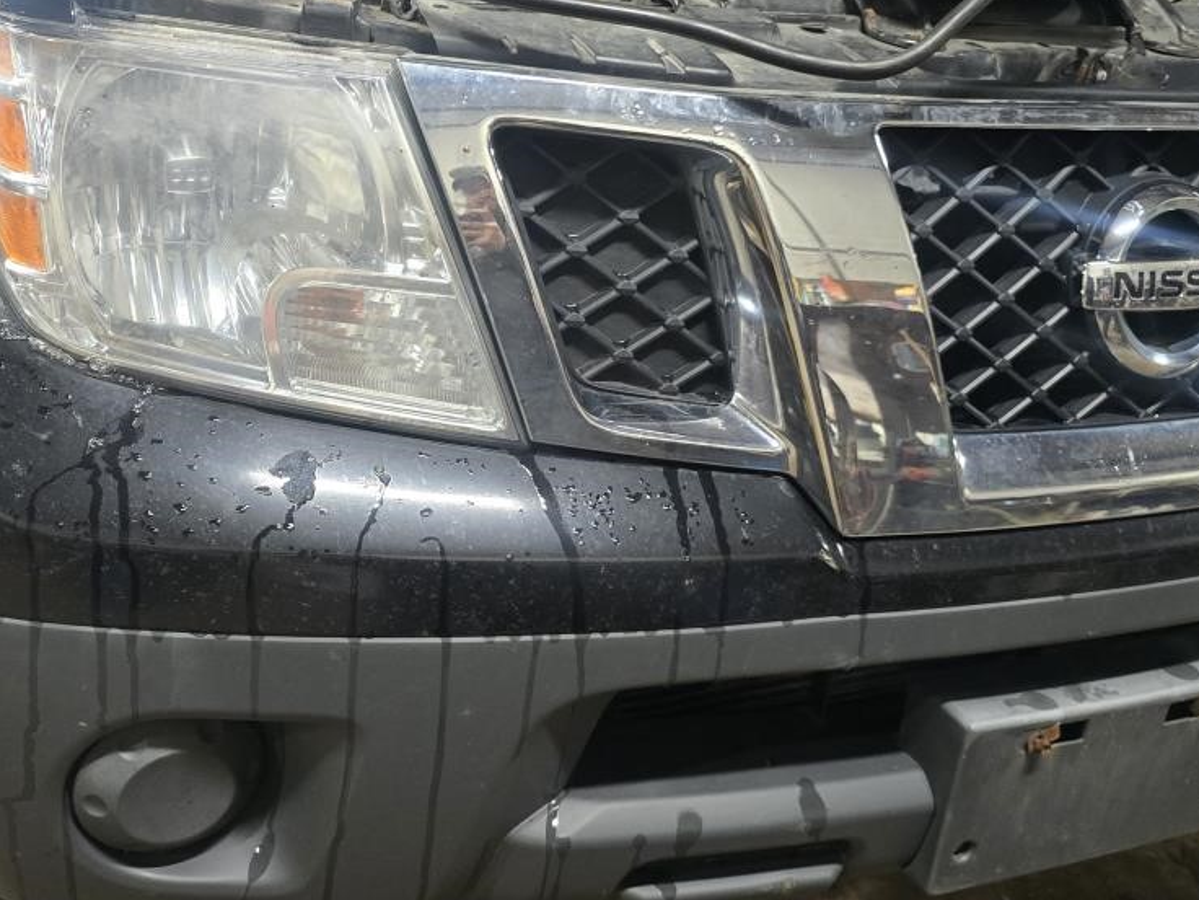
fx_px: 1385
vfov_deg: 36.0
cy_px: 458
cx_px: 494
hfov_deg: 46.6
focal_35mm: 40
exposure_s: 1/120
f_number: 1.7
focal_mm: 6.3
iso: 800
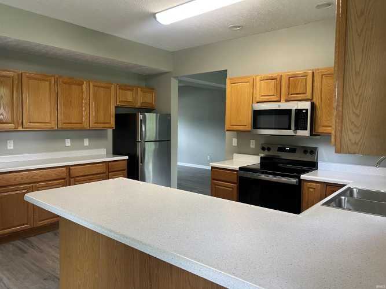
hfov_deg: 67.3
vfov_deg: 53.0
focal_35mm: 26
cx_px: 193
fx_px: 290
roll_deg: -0.9
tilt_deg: -3.9
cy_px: 144
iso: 80
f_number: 1.5
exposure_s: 1/60
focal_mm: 5.7
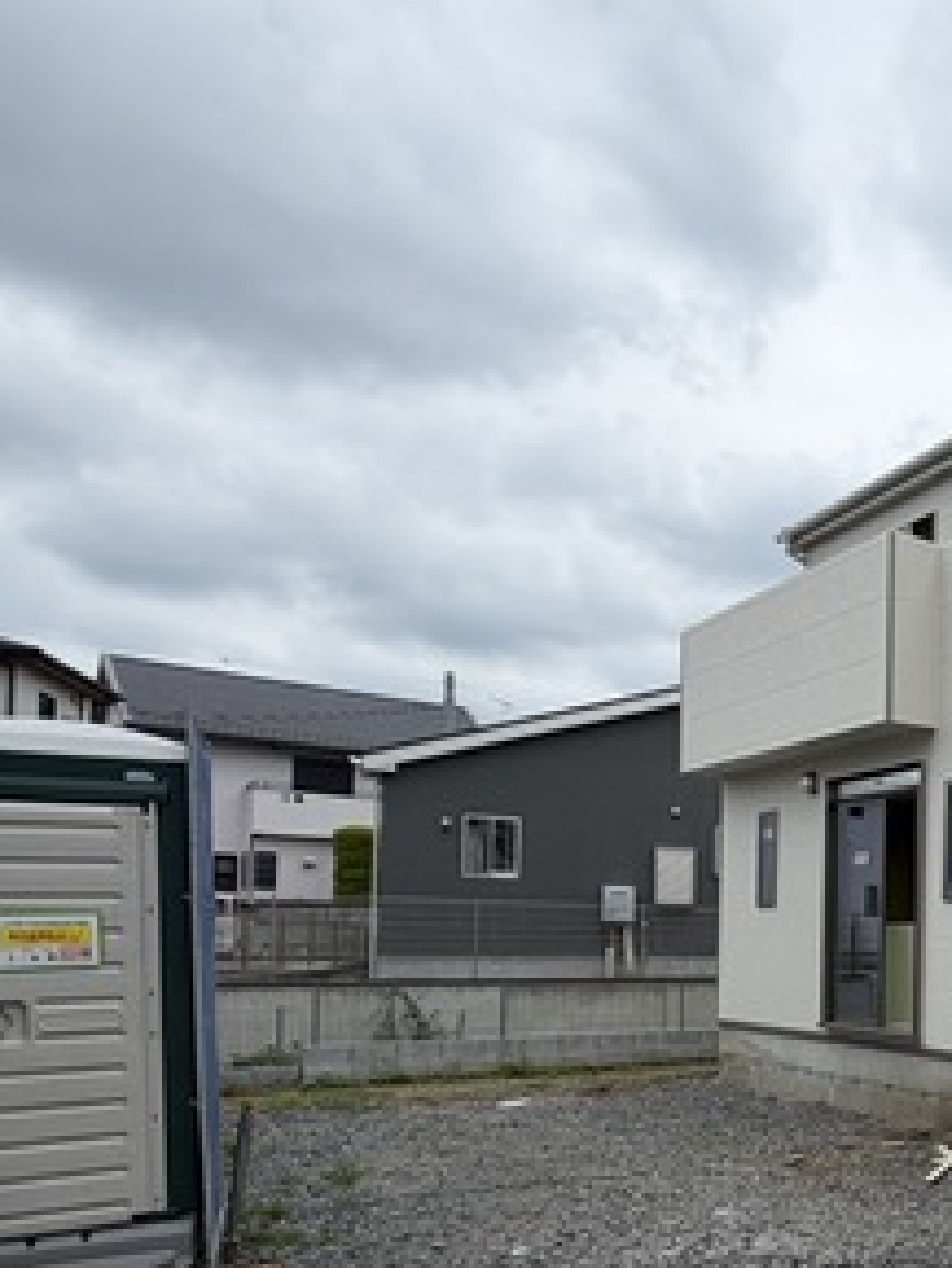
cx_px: 1193
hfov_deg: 34.4
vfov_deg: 55.9
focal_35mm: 31
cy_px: 926
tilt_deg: +0.7
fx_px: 1136
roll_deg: -0.1
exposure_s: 1/864
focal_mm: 2.22
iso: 20
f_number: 2.2
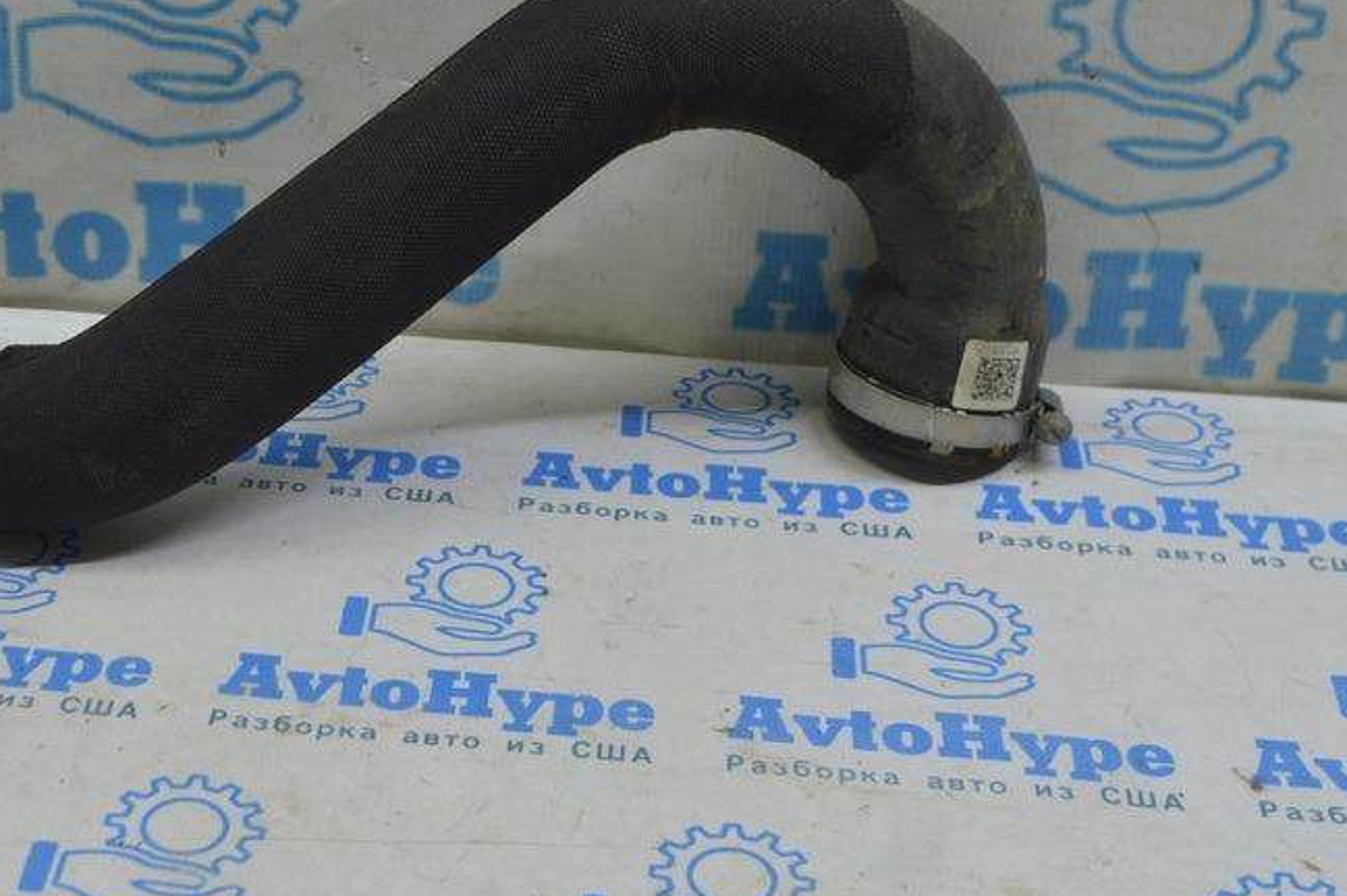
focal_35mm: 71
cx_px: 357
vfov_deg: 19.0
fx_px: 2655
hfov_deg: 28.1
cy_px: 231
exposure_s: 1/40
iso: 400
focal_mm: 30
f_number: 5.6
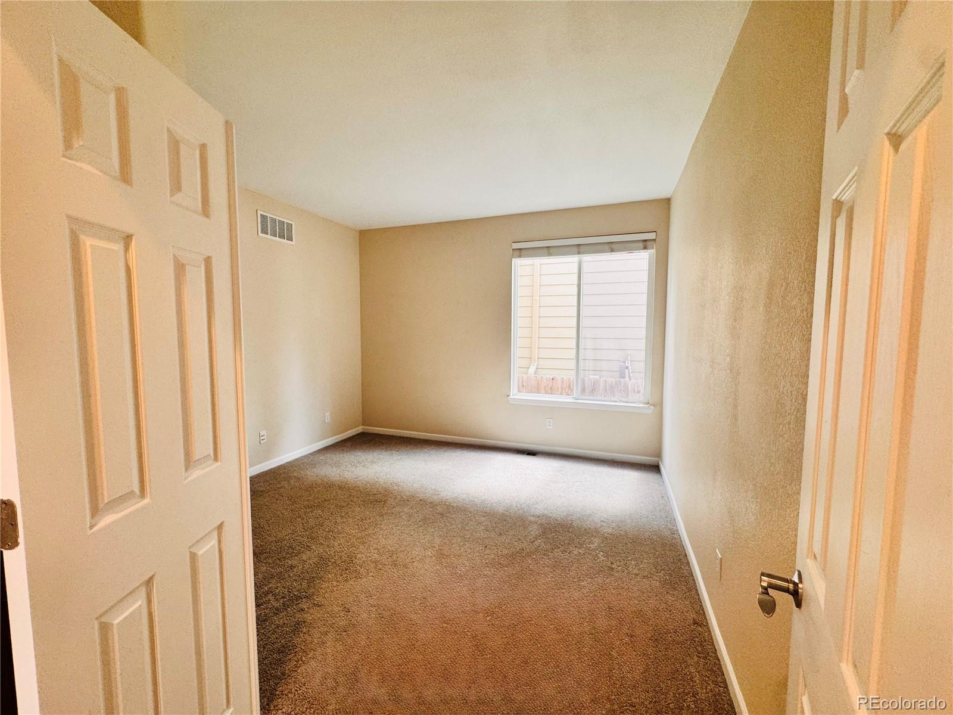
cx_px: 476
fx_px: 385
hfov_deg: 102.1
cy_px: 358
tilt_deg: -2.9
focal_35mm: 14
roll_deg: -0.2
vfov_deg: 85.7
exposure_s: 1/120
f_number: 2.2
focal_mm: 2.22
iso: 125
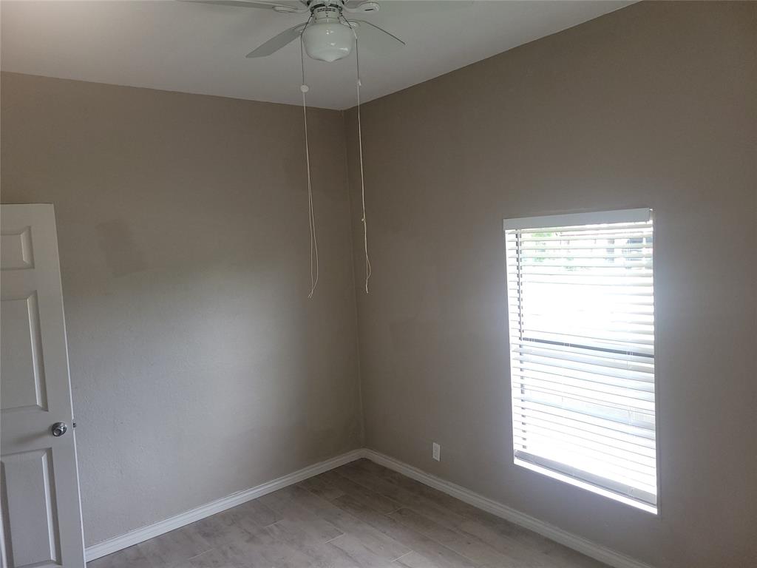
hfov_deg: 67.3
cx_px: 378
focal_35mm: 26
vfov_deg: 53.1
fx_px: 569
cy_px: 284
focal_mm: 5.4
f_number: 1.8
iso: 100
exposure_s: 1/60
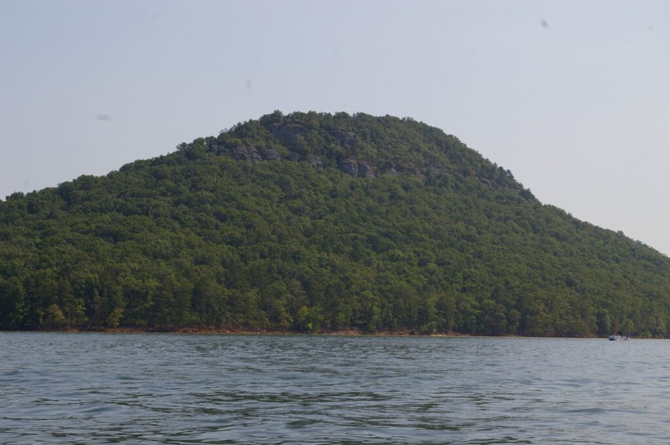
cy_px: 222
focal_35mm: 82
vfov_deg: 16.5
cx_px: 335
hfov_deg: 24.6
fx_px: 1534
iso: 200
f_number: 11
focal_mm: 55
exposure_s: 1/350
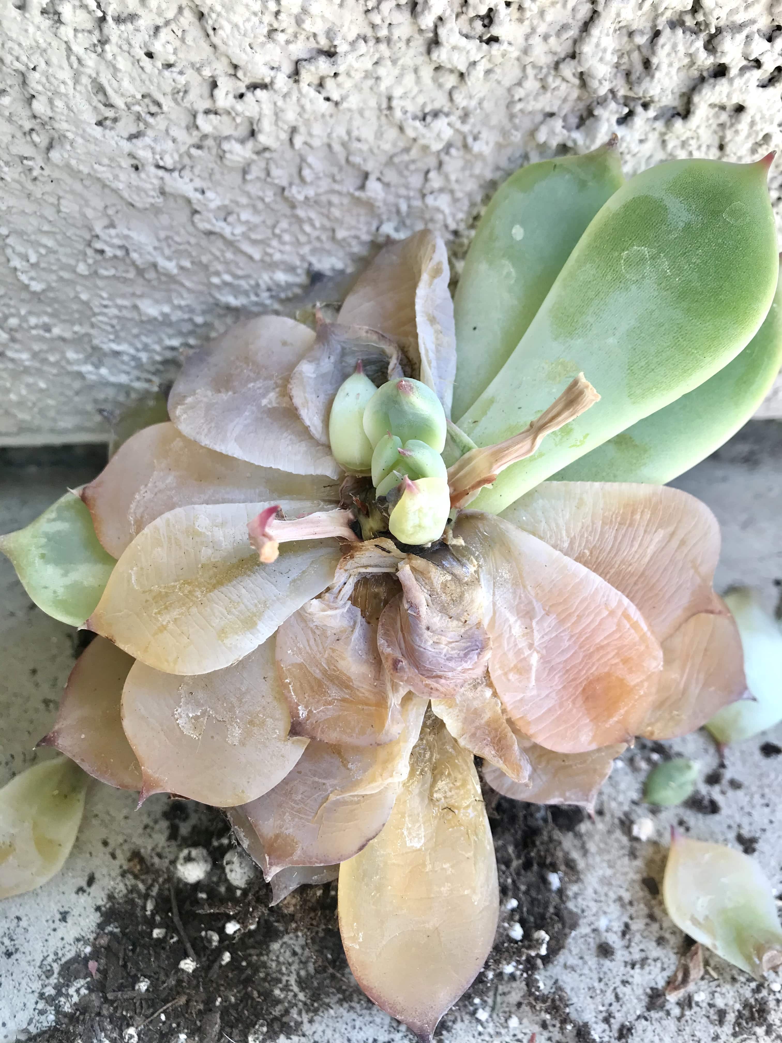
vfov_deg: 63.4
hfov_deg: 49.7
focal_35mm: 28
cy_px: 522
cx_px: 391
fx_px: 843
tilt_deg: -59.7
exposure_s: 1/90
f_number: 1.8
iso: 20
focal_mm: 3.99
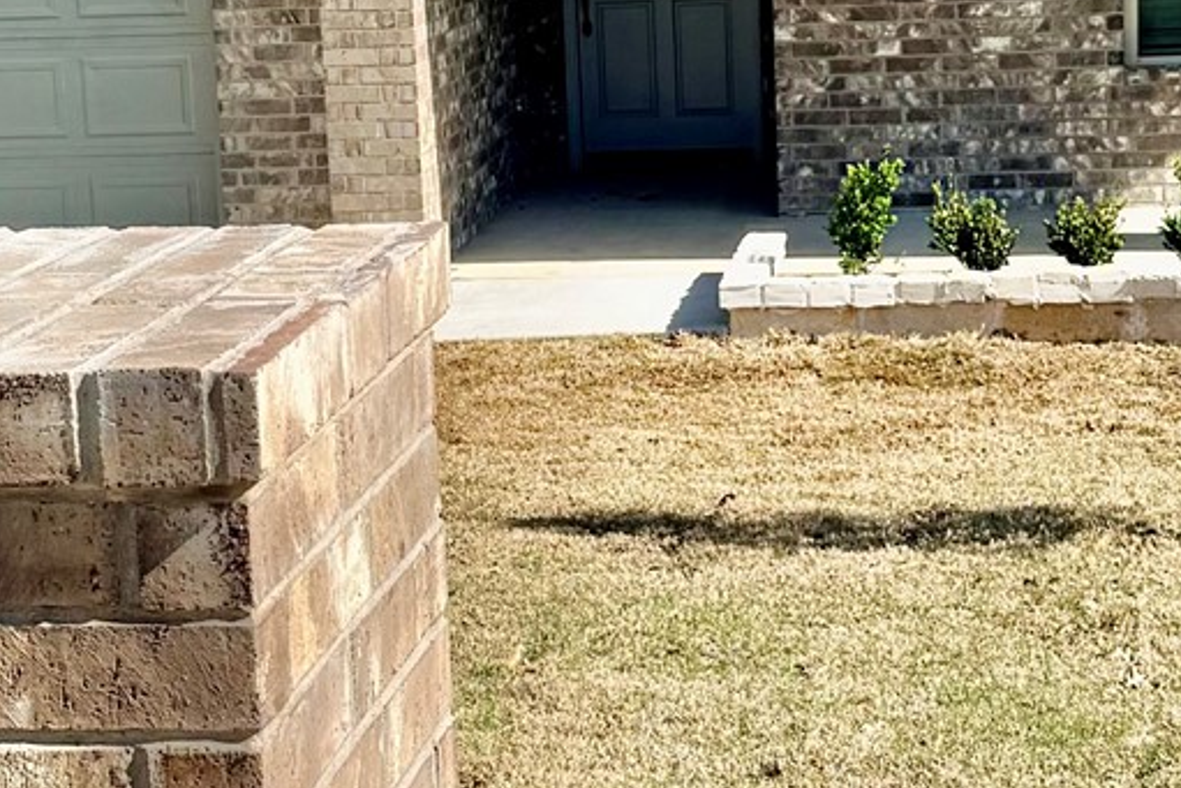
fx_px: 3281
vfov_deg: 13.7
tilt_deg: -11.4
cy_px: 395
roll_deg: +2.2
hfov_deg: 20.4
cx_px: 515
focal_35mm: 100
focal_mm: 6.76
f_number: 1.78
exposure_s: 1/3953
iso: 80
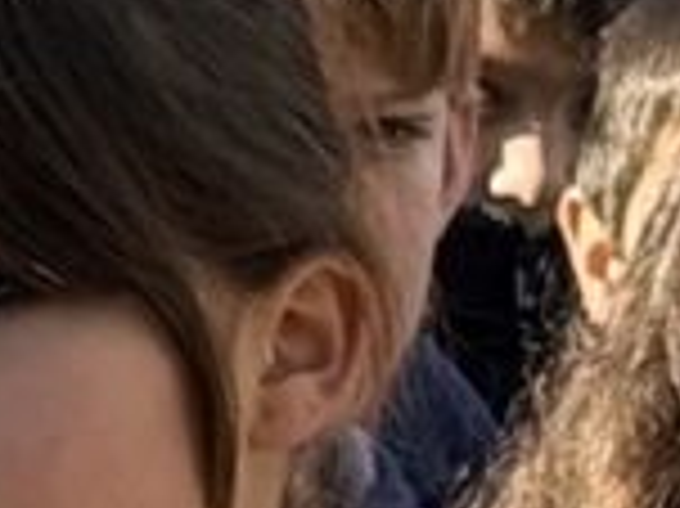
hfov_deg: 5.8
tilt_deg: -2.9
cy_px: 1119
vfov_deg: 4.5
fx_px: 6399
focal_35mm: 326
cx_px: -973
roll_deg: -0.4
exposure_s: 1/1167
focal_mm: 6.76
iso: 100
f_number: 1.78
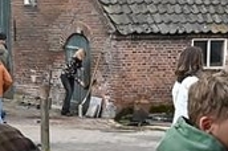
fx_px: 1384
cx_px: 48
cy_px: 185
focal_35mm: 219
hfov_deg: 9.4
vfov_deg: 6.2
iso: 12800
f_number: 18
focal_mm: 38
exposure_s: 1/1250
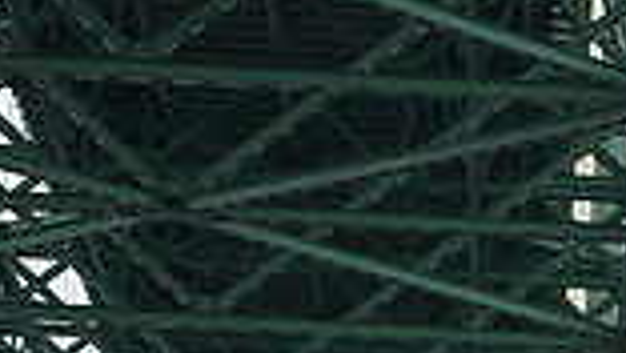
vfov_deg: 3.6
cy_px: 1147
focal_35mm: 332
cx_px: 114
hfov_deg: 6.5
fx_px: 5515
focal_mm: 85
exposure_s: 1/800
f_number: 6.3
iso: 250
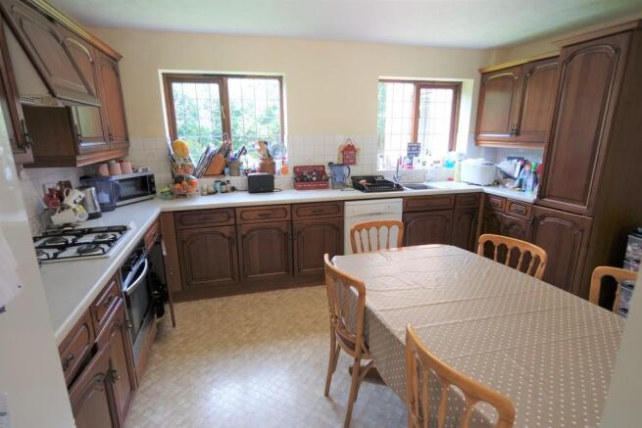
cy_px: 214
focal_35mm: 18
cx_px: 321
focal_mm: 12
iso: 200
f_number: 4
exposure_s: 1/50
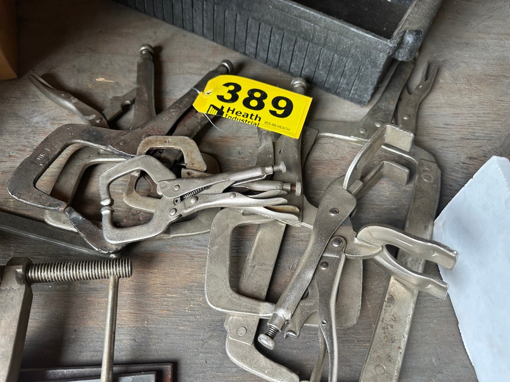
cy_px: 191
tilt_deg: -56.2
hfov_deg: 71.6
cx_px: 255
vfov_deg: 56.8
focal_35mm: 24
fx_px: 354
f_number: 1.78
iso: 64
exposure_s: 1/125
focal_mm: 6.86
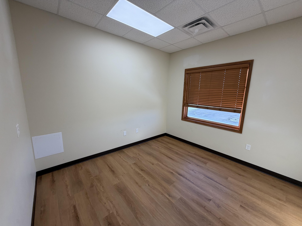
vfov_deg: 85.7
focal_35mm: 14
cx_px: 151
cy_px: 113
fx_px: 122
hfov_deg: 102.1
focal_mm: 2.22
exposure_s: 1/120
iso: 80
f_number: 2.2
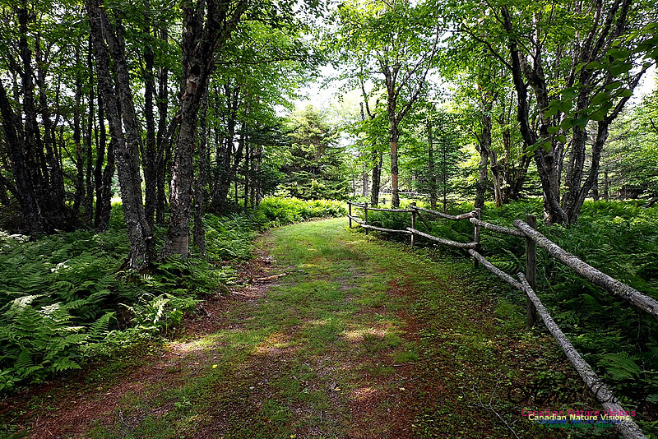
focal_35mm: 24
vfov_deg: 53.2
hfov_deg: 73.7
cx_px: 329
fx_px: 439
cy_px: 220
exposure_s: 1/250
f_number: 6.3
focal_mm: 16
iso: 800
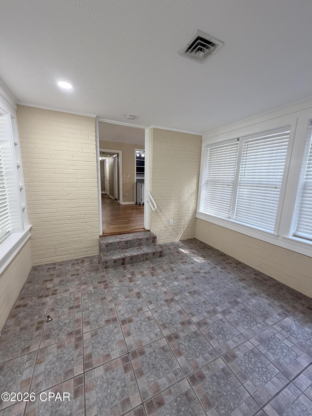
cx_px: 156
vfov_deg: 102.1
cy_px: 208
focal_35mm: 14
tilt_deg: -9.1
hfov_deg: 85.7
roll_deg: -1.3
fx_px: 168
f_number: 2.2
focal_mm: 2.22
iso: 200
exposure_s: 1/60
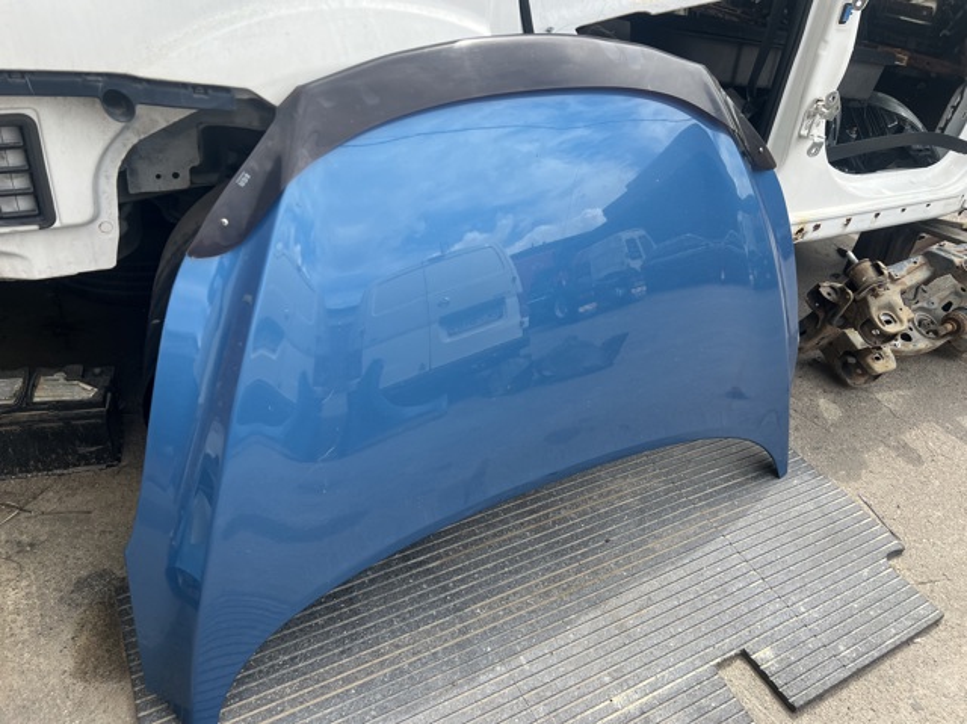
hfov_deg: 67.3
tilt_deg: -34.9
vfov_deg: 53.0
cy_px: 362
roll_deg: -7.4
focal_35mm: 26
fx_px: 726
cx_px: 484
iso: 50
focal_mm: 5.7
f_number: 1.5
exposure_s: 1/723
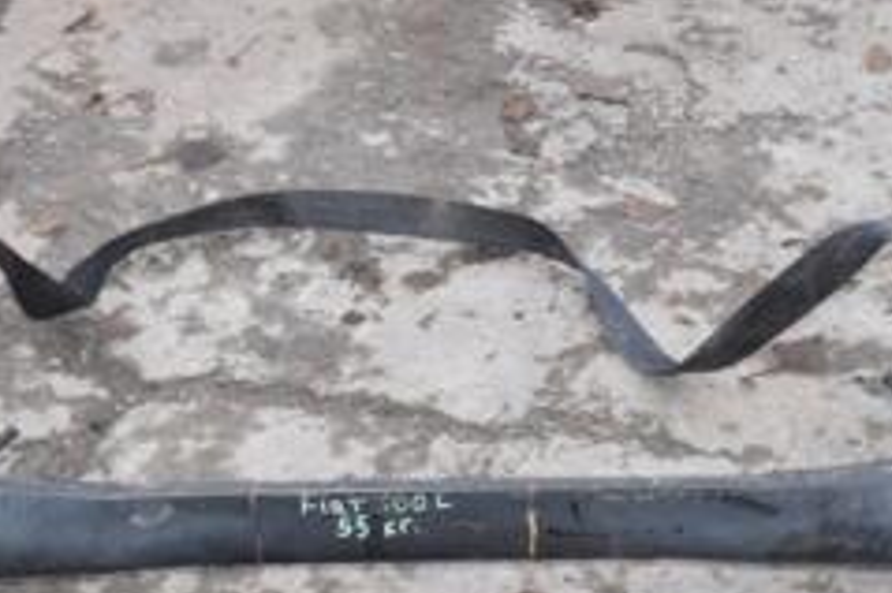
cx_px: 369
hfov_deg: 24.5
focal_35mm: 83
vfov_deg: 16.3
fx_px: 2055
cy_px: 444
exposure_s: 1/200
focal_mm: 22
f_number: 8
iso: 800
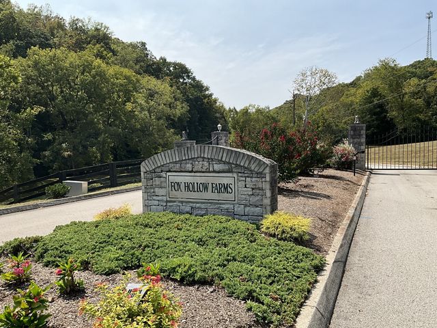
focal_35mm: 29
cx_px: 218
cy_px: 164
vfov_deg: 48.2
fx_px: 366
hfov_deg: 61.7
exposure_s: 1/1786
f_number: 1.8
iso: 25
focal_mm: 3
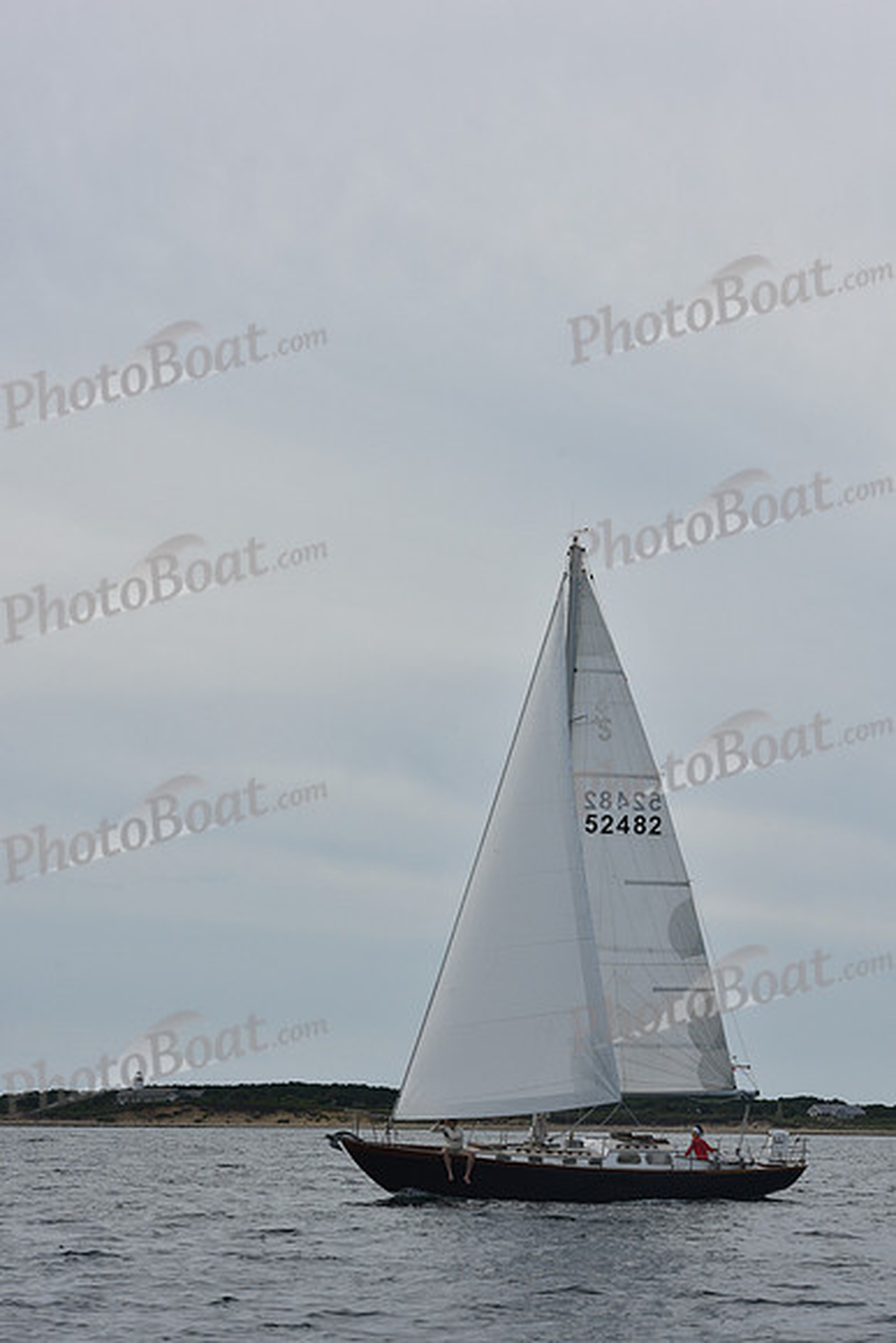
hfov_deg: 15.9
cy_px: 672
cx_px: 448
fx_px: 3209
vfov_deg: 23.6
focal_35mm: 86
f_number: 9
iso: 320
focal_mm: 86
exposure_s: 1/1000
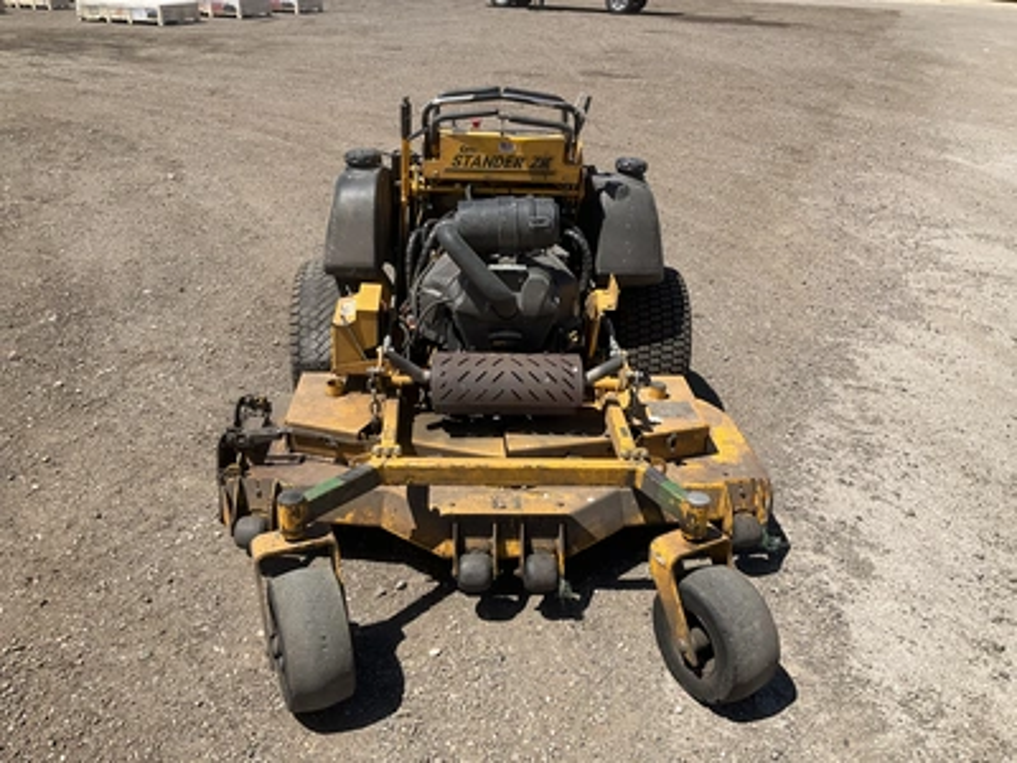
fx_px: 852
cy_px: 382
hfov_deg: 61.7
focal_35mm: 29
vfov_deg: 48.2
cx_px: 508
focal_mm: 3
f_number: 1.8
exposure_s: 1/1786
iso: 25
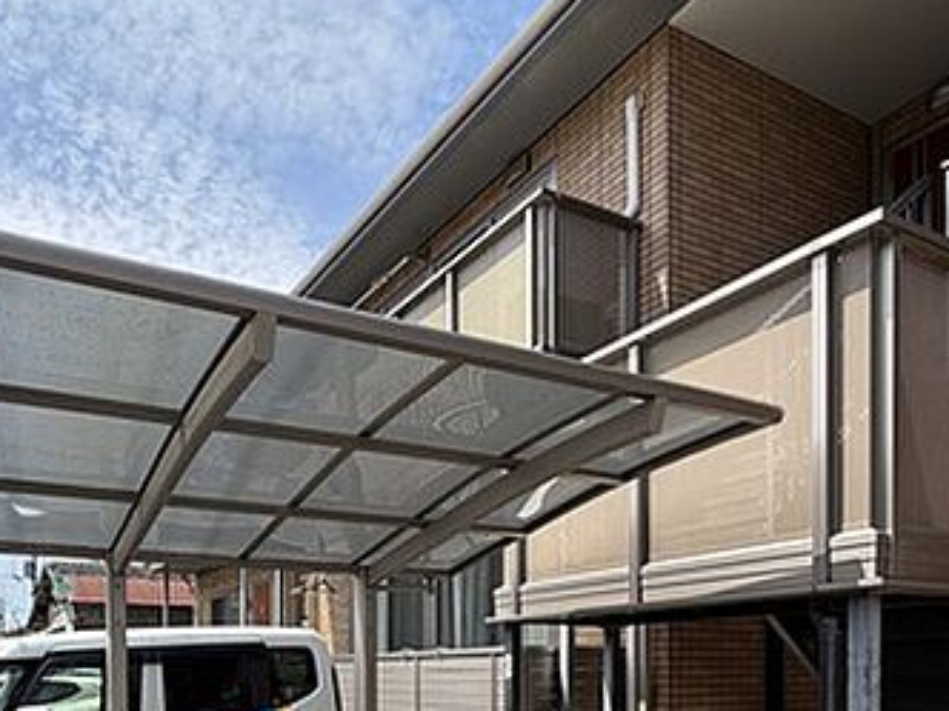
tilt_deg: +0.4
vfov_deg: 45.1
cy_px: 677
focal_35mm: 27
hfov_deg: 62.9
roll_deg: +0.5
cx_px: 283
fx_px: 740
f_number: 2.2
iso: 32
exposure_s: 1/770
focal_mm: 2.22
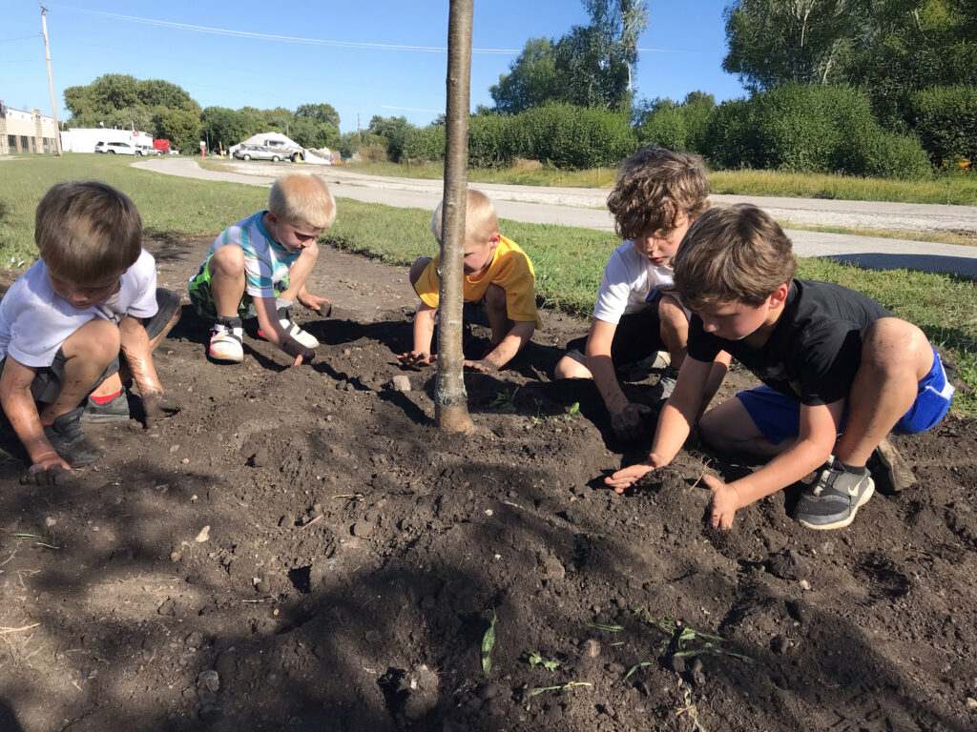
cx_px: 488
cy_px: 366
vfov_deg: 49.7
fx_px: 790
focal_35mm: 28
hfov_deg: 63.4
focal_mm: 3.99
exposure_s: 1/1368
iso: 20
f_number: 1.8
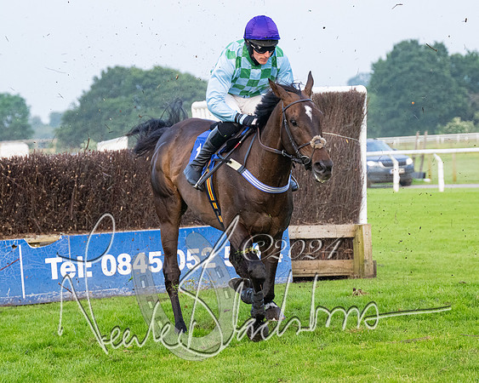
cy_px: 156
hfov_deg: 11.6
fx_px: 2358
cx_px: 276
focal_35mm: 166
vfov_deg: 9.3
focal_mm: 98
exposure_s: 1/1600
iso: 1250
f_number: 4
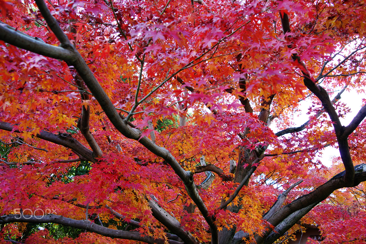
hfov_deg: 62.0
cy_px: 122
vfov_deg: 43.5
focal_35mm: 30
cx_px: 183
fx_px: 305
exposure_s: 1/100
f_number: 4
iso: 200
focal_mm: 20
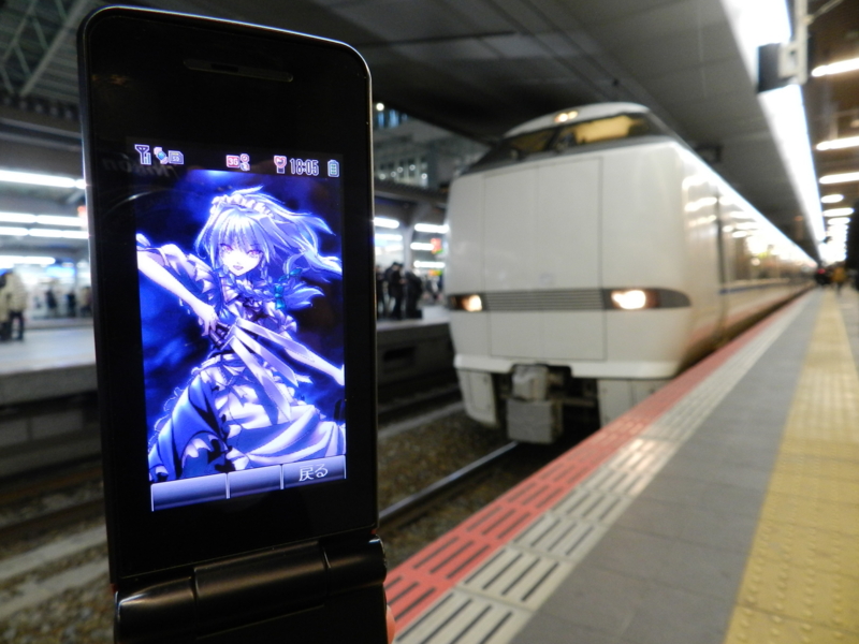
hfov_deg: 73.9
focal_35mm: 23
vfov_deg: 58.9
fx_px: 571
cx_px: 430
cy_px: 322
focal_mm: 4
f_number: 3.4
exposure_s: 1/30
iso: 400
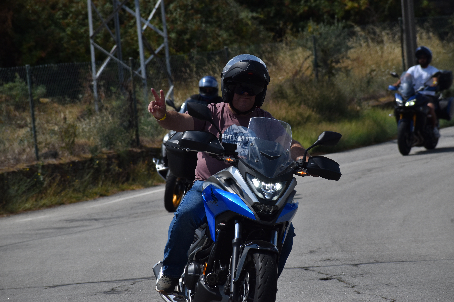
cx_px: 227
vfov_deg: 5.7
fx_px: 3026
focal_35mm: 240
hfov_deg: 8.6
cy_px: 151
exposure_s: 1/2000
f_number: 8
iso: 200
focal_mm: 160
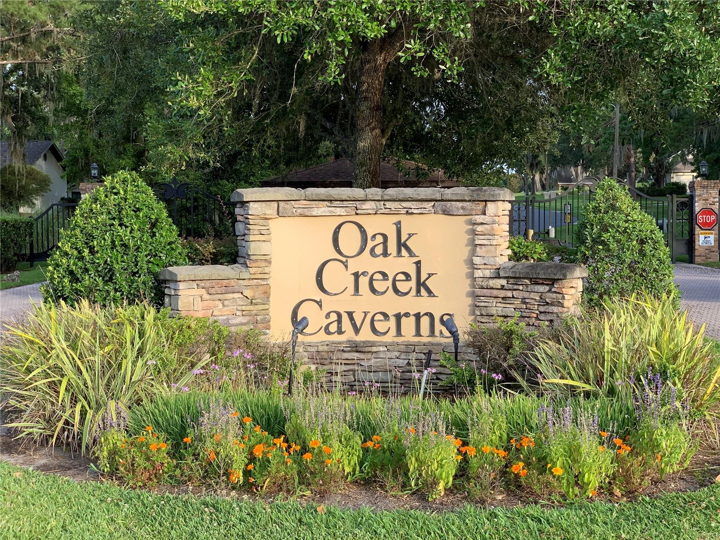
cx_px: 360
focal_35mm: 52
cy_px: 270
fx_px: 1082
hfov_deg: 36.8
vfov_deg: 28.0
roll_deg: -0.6
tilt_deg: -2.5
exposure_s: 1/235
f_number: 2.4
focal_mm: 6
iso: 16
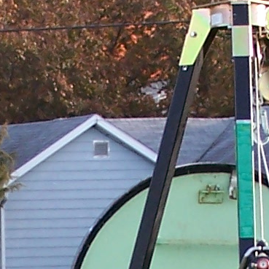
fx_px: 3473
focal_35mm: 395
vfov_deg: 4.4
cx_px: 48
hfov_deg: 4.4
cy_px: 505
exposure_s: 1/200
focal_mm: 10.7
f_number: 3.2
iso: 80
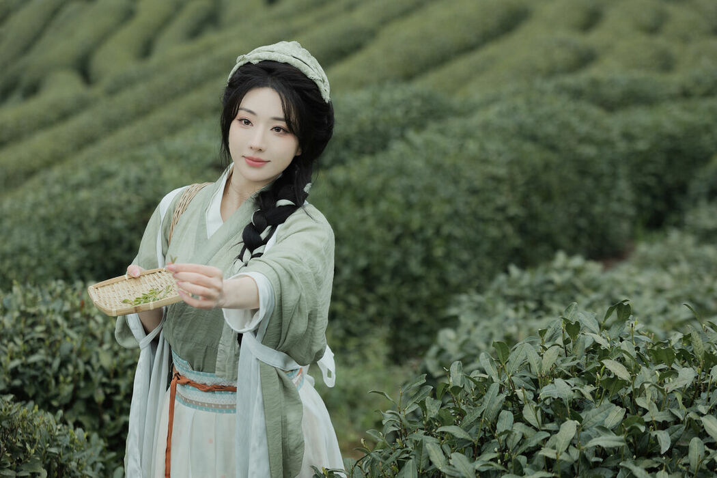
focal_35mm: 100
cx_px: 358
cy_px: 239
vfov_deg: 13.7
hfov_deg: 20.4
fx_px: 1992
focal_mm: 100
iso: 320
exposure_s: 1/800
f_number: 4
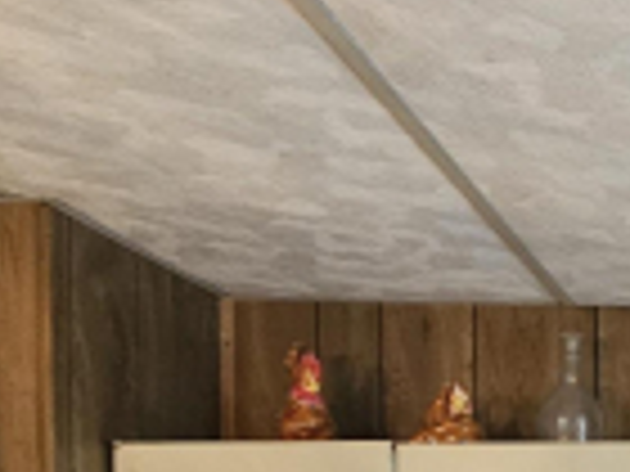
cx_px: 925
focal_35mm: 62
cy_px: 674
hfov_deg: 24.7
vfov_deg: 20.7
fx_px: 1128
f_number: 2.2
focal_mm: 2.2
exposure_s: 1/30
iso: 400
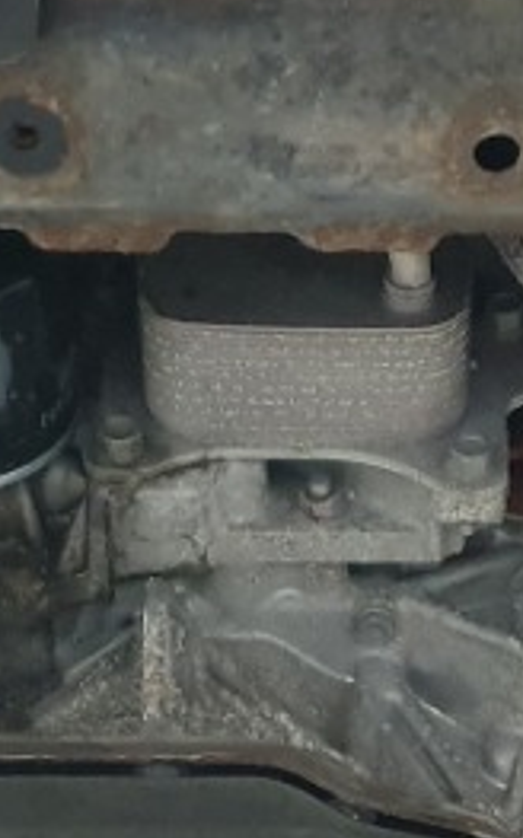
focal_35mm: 126
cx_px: 405
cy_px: 926
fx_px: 2878
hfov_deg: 10.4
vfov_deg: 16.1
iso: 640
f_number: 1.5
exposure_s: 1/13
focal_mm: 4.32
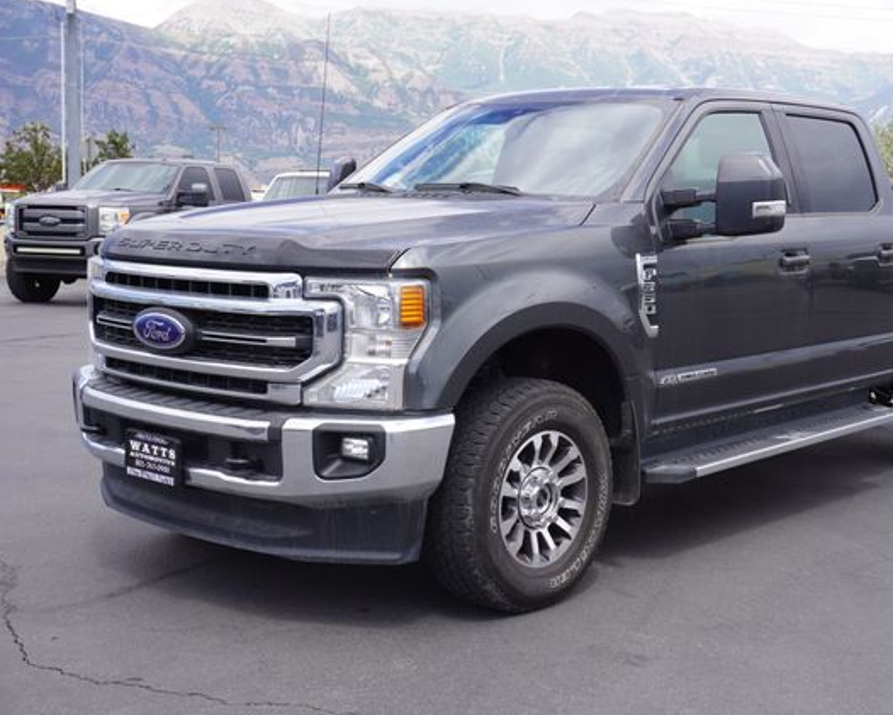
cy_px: 358
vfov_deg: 31.5
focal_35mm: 48
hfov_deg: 38.6
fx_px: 1269
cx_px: 542
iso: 100
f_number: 9
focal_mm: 28
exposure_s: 1/100
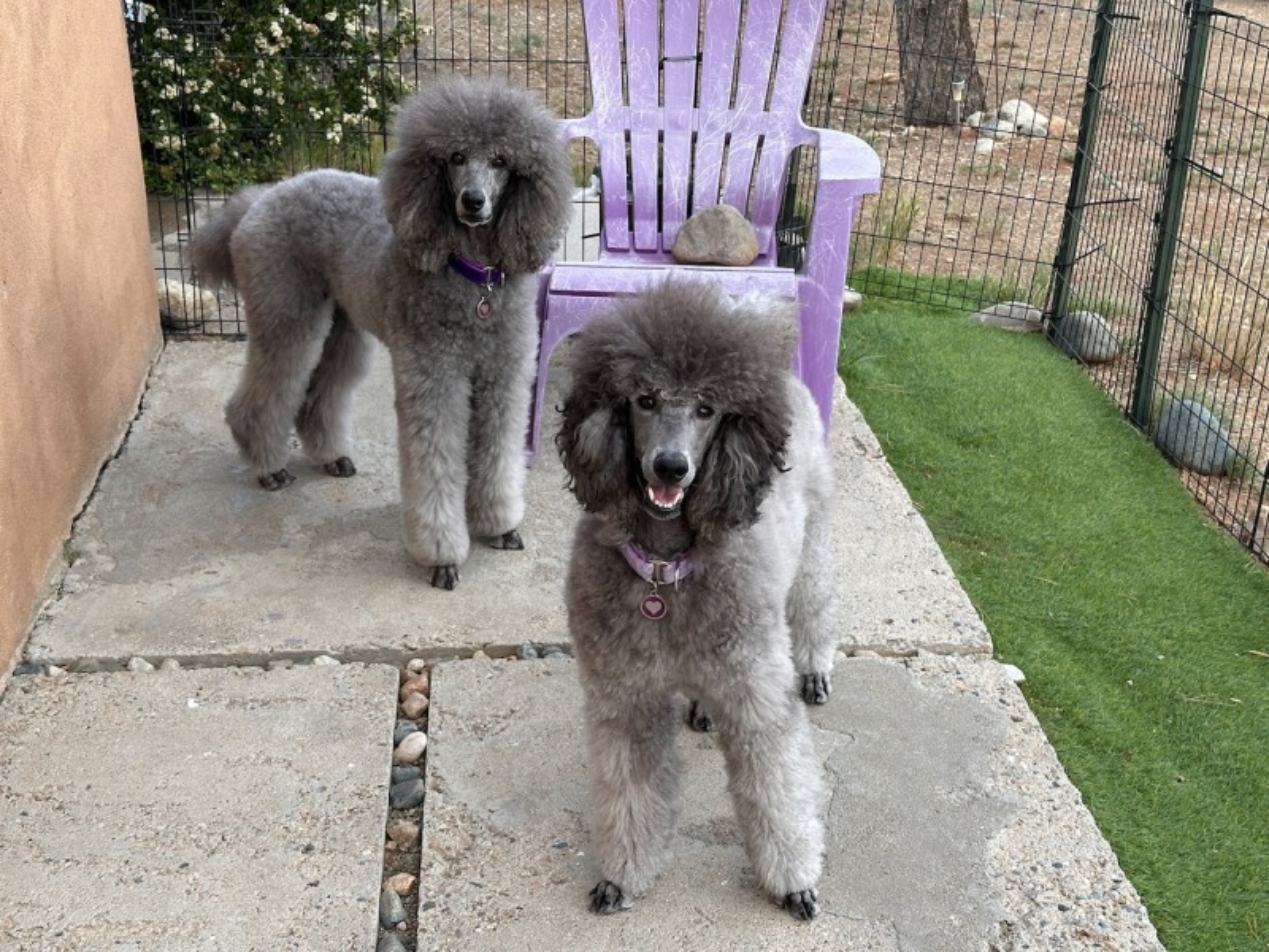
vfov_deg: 30.3
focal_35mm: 48
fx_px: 1760
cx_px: 634
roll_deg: +0.9
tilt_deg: -22.7
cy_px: 476
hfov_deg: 39.7
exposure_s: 1/190
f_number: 1.78
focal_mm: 6.86
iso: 50
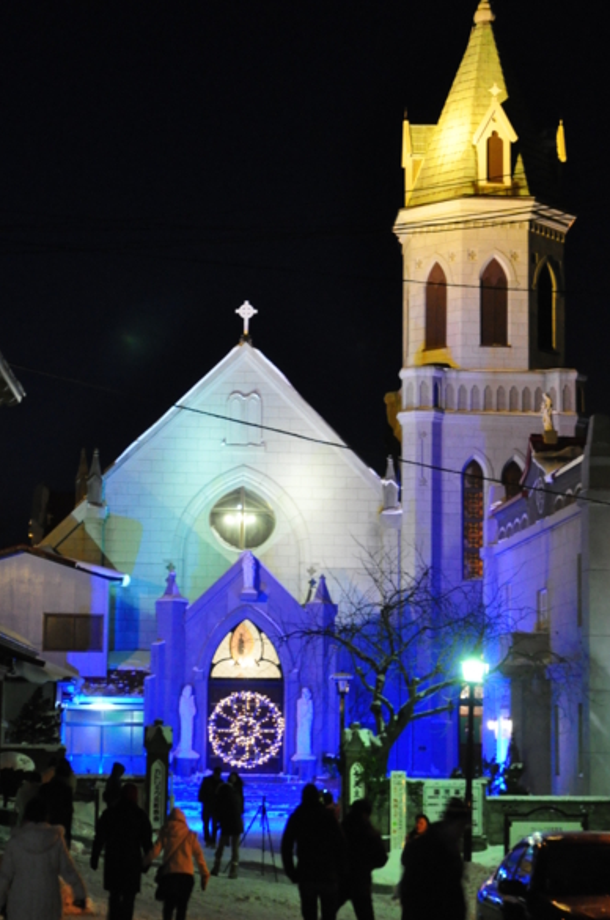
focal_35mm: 78
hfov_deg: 17.4
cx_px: 301
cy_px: 510
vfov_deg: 26.0
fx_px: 1989
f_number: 4.2
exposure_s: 1/13
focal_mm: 38
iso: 2000
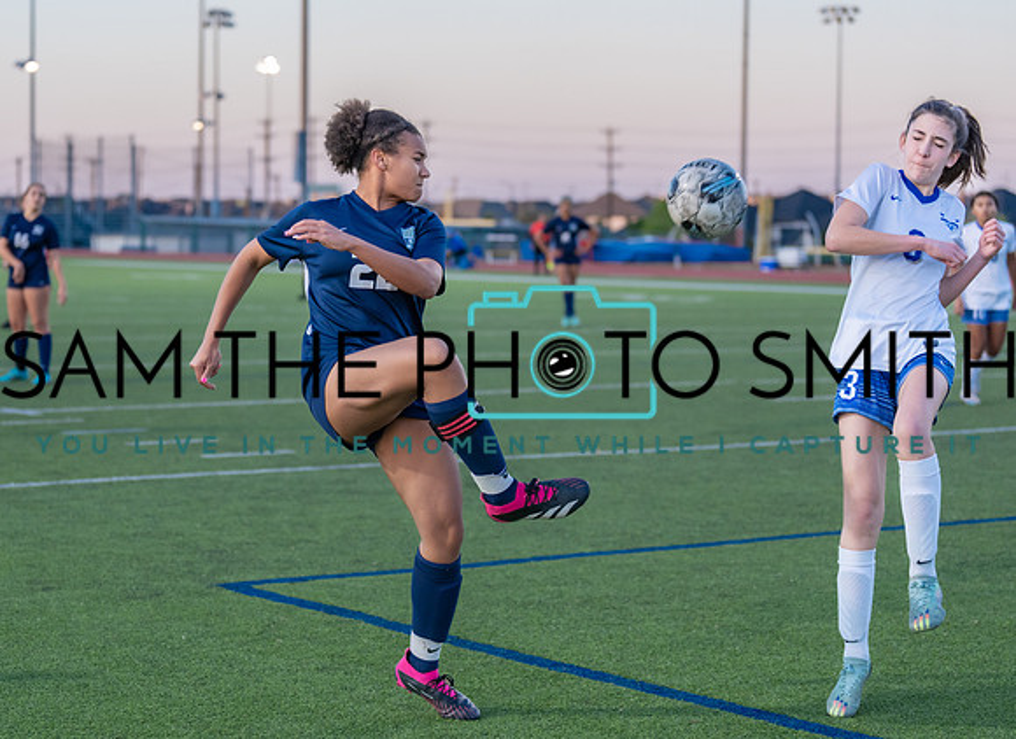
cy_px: 414
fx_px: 2527
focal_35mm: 87
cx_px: 394
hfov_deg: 22.7
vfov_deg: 16.6
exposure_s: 1/1000
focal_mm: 70
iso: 1000
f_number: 2.8
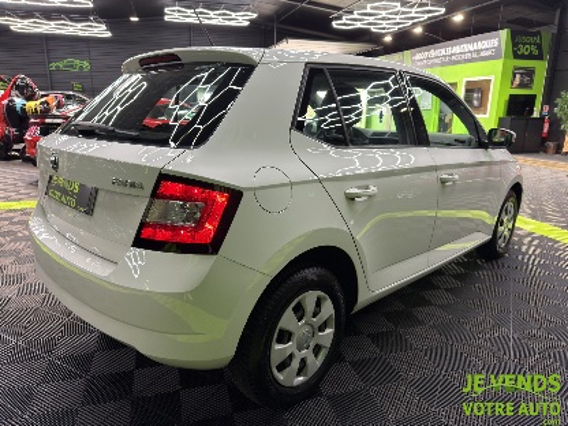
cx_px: 284
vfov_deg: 56.8
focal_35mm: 24
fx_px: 394
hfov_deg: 71.6
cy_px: 213
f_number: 1.78
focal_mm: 6.76
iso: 125
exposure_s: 1/50
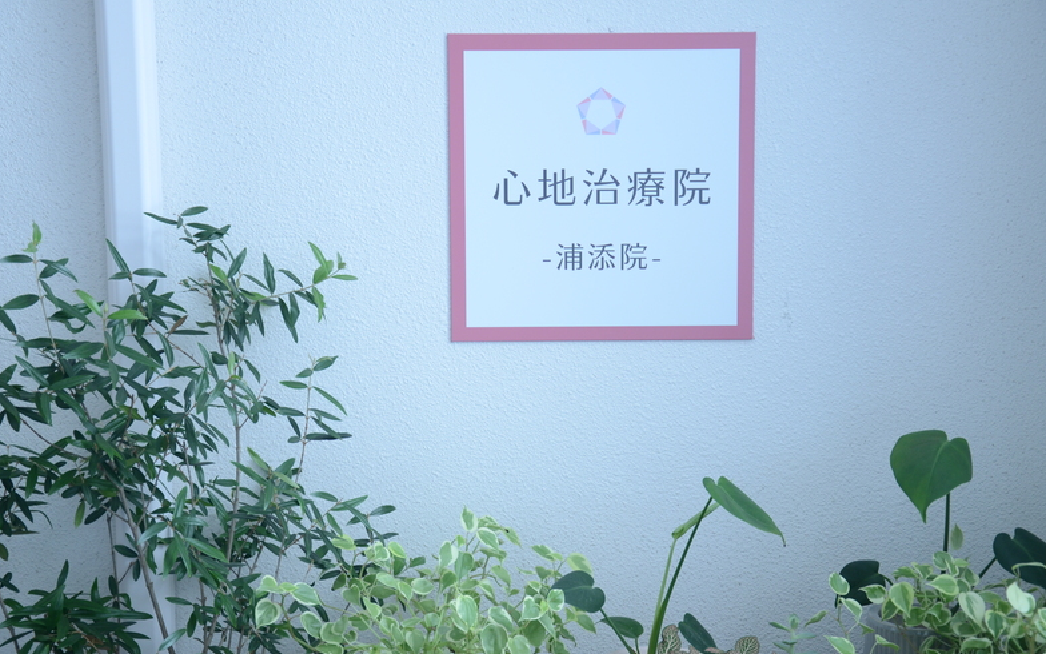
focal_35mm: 55
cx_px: 524
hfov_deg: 37.2
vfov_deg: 23.8
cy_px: 338
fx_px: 1554
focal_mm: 35
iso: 400
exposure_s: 1/125
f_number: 4.5
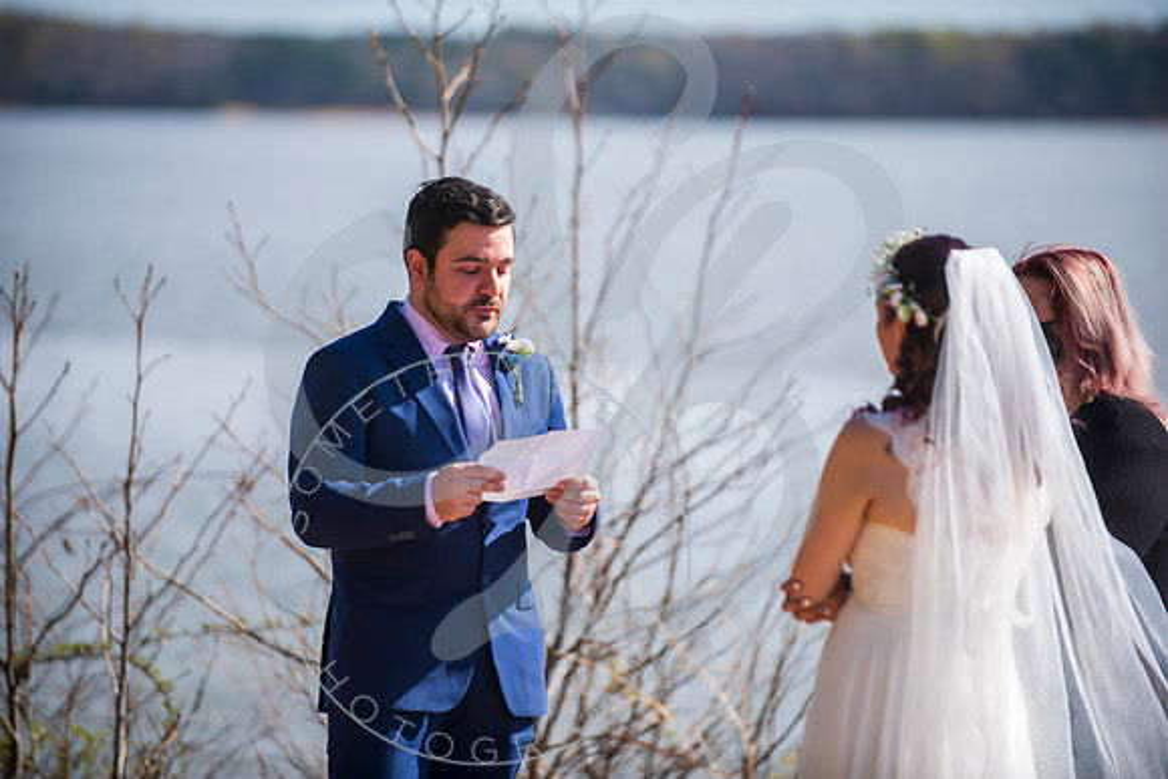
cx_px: 584
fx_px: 5841
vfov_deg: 7.6
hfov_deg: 11.4
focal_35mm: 180
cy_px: 390
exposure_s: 1/1000
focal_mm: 180
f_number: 2.8
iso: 100
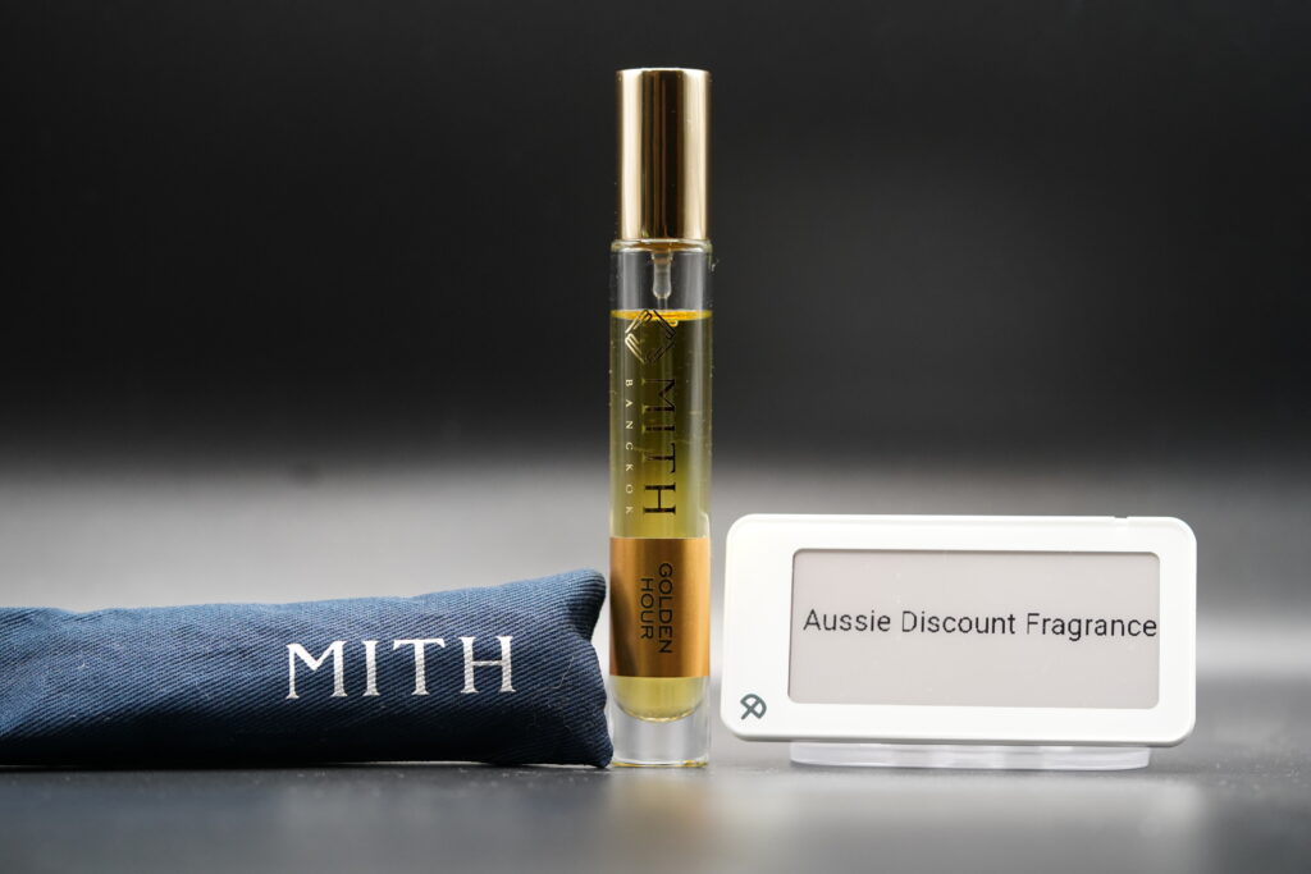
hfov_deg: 22.6
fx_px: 3278
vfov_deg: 15.2
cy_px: 437
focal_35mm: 90
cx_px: 656
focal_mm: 90
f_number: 4
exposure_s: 1/100
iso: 2500
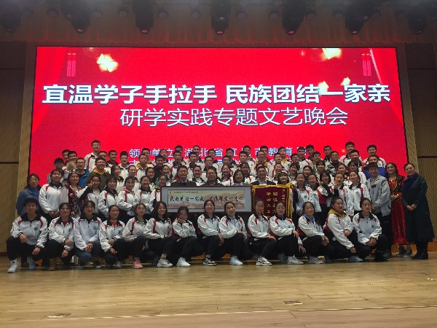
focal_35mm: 29
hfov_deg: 61.7
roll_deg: +0.1
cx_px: 218
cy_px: 164
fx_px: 366
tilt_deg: +9.5
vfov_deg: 48.2
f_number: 2.2
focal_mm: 4.15
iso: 50
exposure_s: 1/33
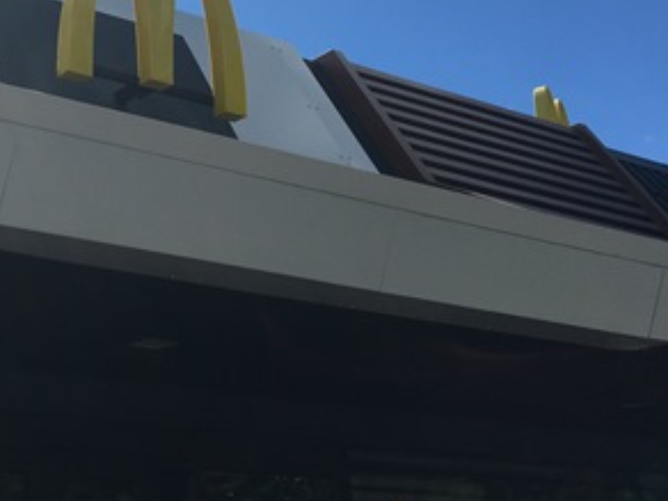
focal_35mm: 60
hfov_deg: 31.1
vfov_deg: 23.6
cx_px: 102
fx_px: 1158
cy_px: 25
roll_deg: +1.0
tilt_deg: +28.0
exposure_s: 1/2959
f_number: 2.2
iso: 25
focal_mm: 4.15
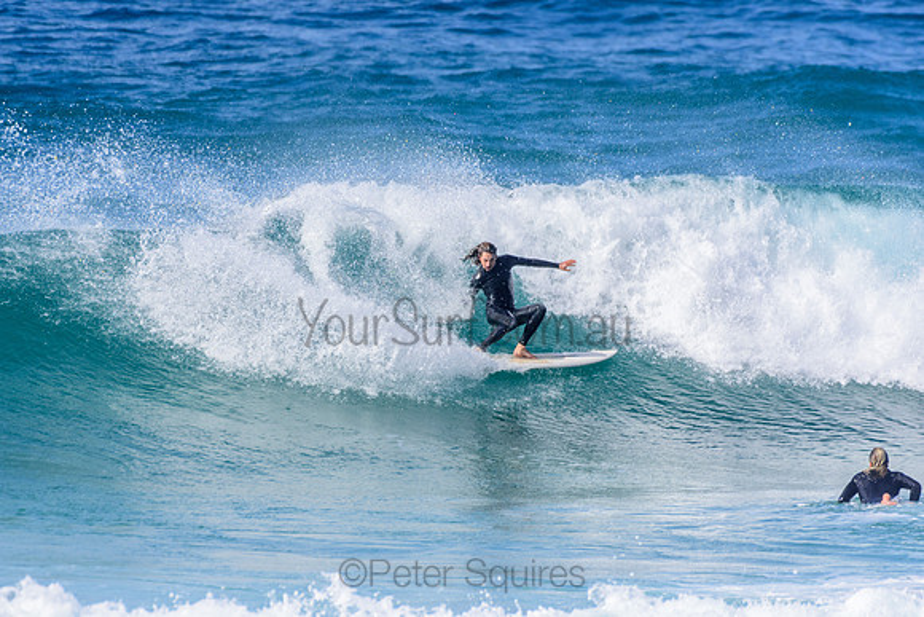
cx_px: 462
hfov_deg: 2.7
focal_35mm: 750
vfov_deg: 1.8
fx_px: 19254
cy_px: 308
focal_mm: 500
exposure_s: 1/2000
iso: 320
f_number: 5.6
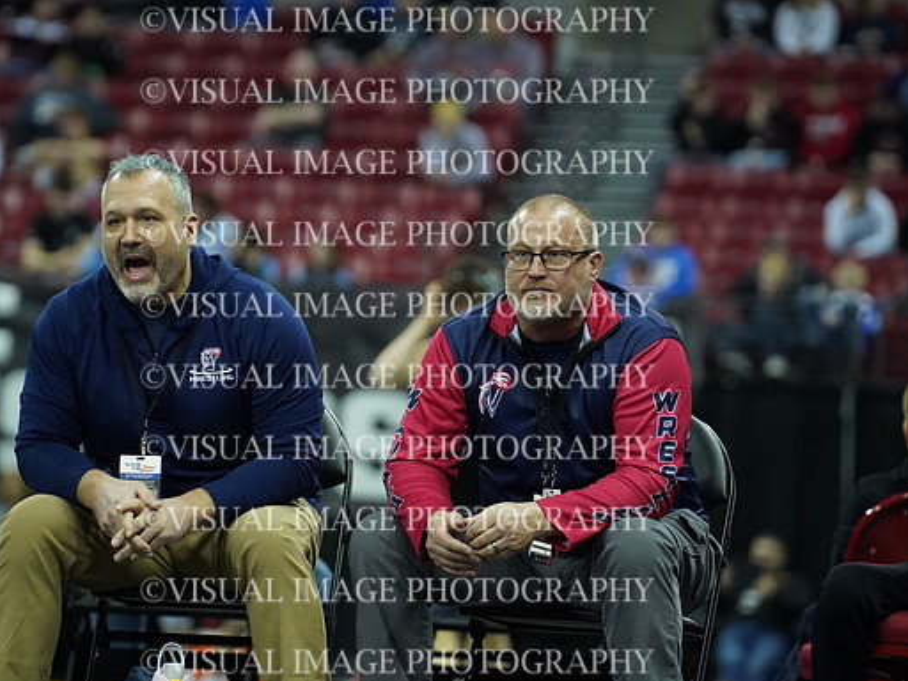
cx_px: 397
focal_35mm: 245
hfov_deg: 8.1
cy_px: 340
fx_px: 6427
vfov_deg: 6.1
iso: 6400
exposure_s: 1/1250
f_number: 2.8
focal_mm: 150
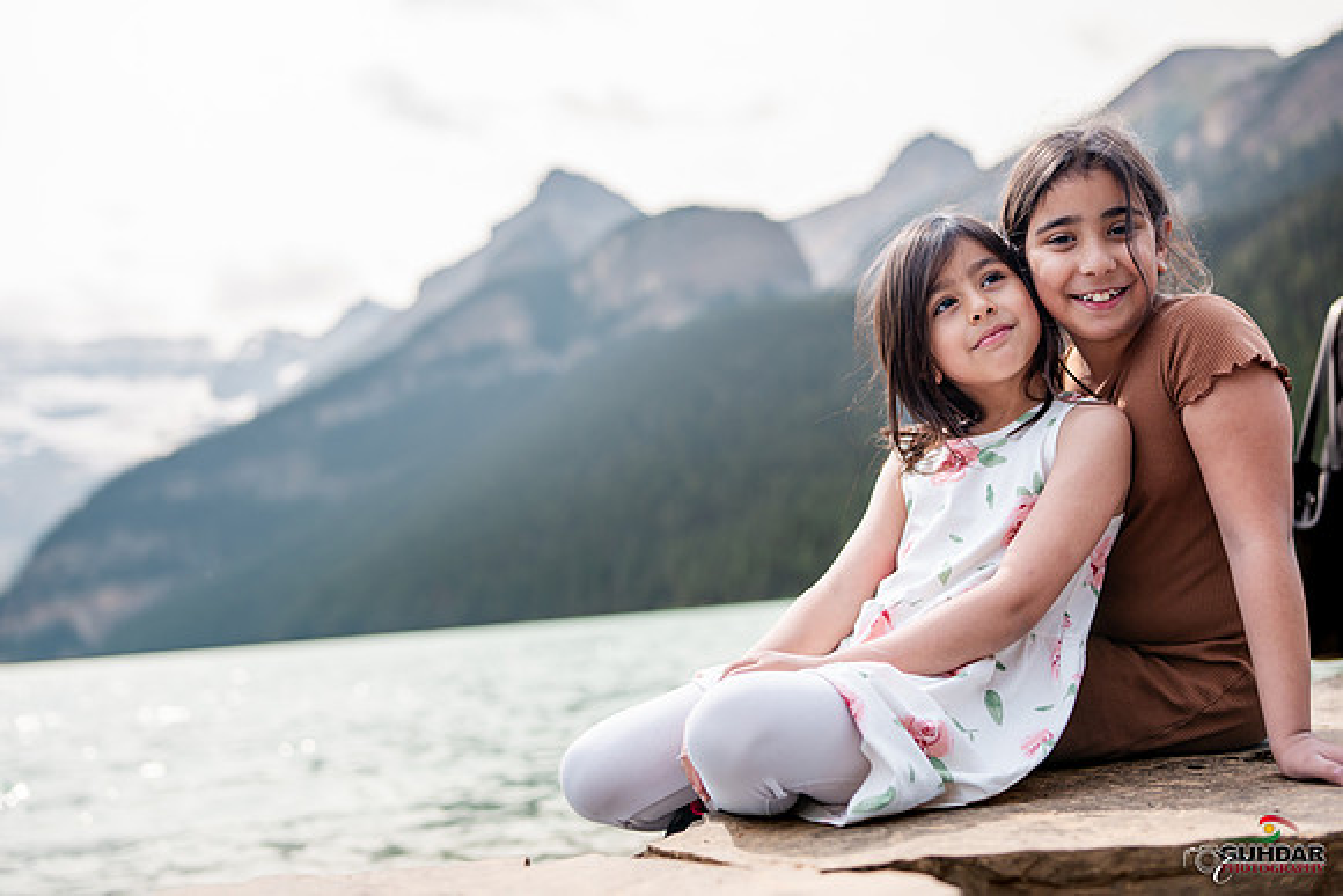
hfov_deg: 52.2
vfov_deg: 36.2
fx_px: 1370
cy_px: 447
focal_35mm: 37
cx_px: 653
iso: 200
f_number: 2
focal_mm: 35
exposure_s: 1/4000
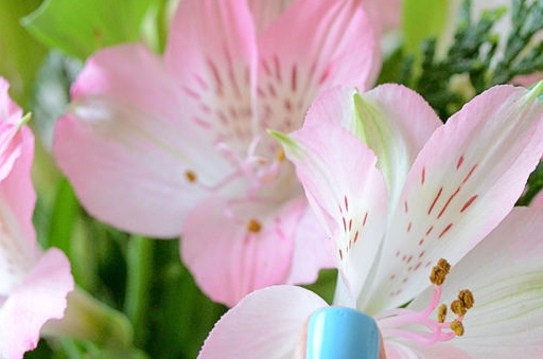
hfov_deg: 20.1
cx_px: 281
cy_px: 184
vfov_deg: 13.4
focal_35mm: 102
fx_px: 1535
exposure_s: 1/30
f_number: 5
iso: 2200
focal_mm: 34
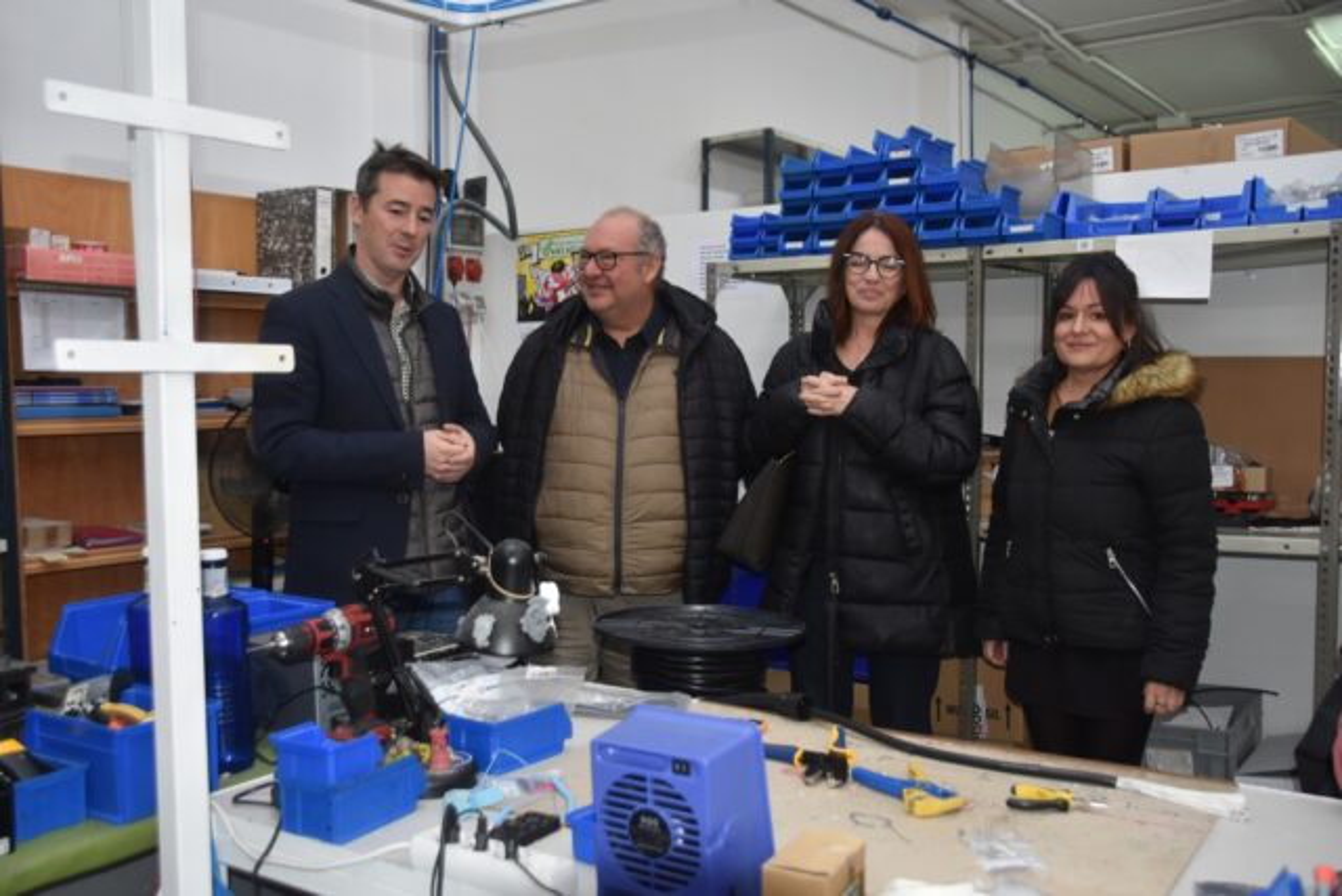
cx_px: 671
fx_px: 1286
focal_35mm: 34
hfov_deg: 55.1
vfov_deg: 38.4
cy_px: 448
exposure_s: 1/60
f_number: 3.8
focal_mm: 23
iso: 640
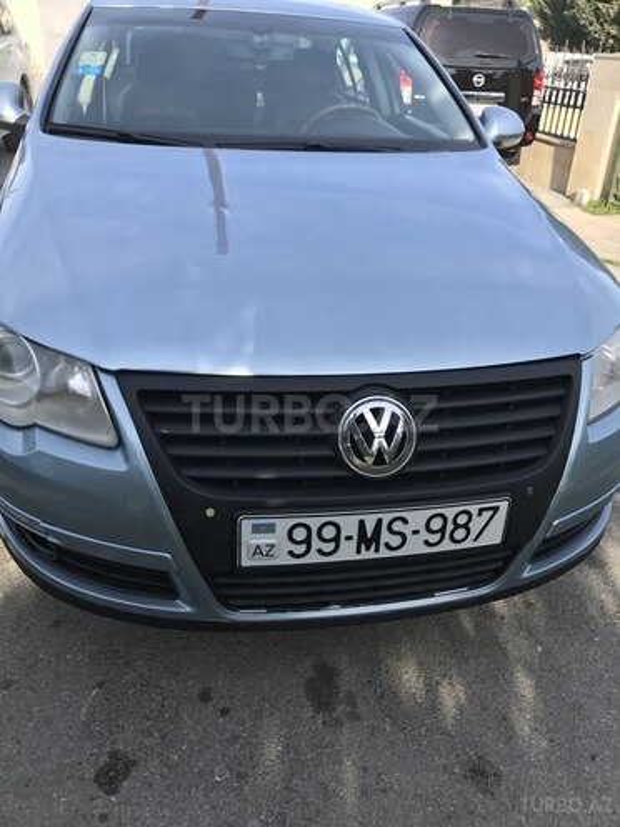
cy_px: 414
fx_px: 669
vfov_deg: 63.4
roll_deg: -1.5
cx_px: 310
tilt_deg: -27.2
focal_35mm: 28
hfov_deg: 49.7
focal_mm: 3.99
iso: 20
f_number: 1.8
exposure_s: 1/567
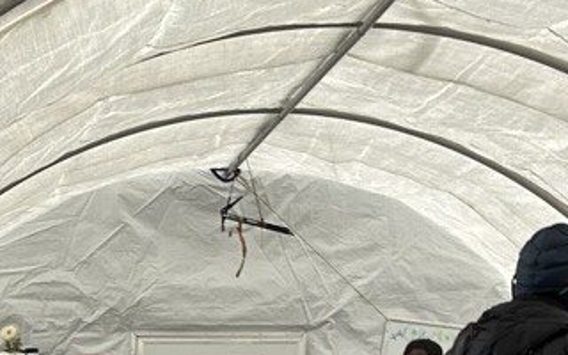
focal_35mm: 78
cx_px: 128
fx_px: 1207
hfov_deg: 26.1
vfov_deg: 14.6
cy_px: 644
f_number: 1.9
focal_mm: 2.69
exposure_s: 1/121
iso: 32
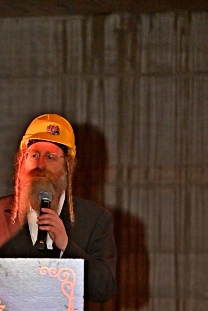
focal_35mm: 226
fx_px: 1957
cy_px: 292
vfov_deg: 9.1
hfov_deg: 6.1
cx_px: 13
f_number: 4
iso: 1600
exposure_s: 1/160
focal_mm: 120
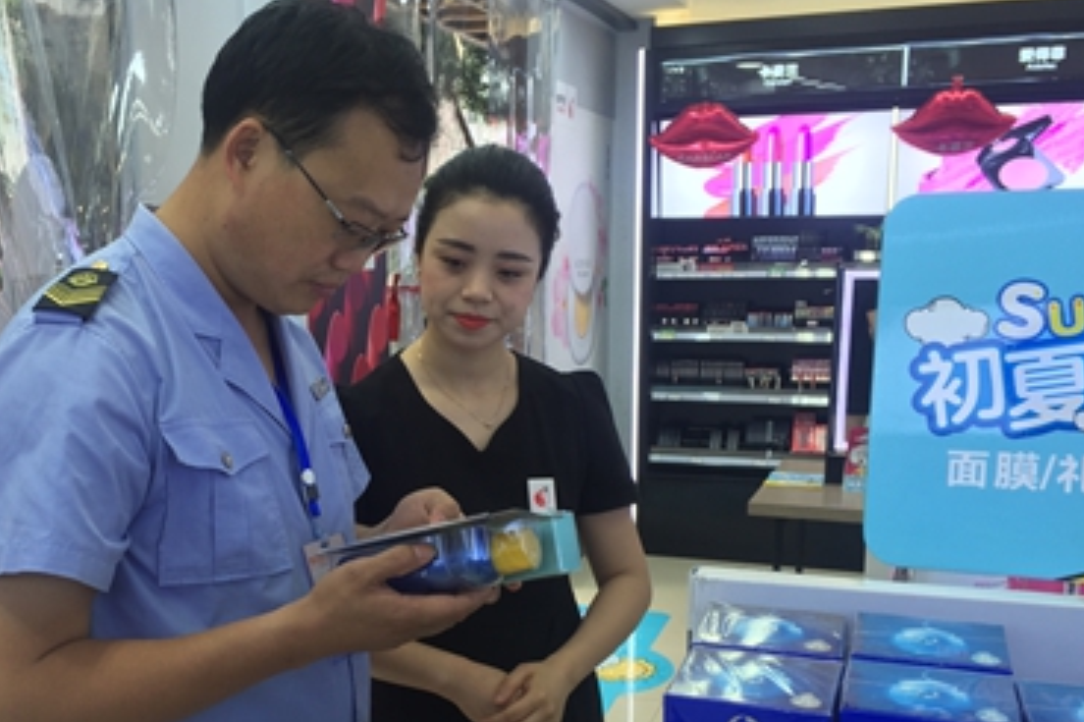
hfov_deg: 47.1
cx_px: 415
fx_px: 1234
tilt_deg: -10.2
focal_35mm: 41
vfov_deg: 32.4
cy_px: 473
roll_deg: -0.9
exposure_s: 1/50
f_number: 2.2
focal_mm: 4.15
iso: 32
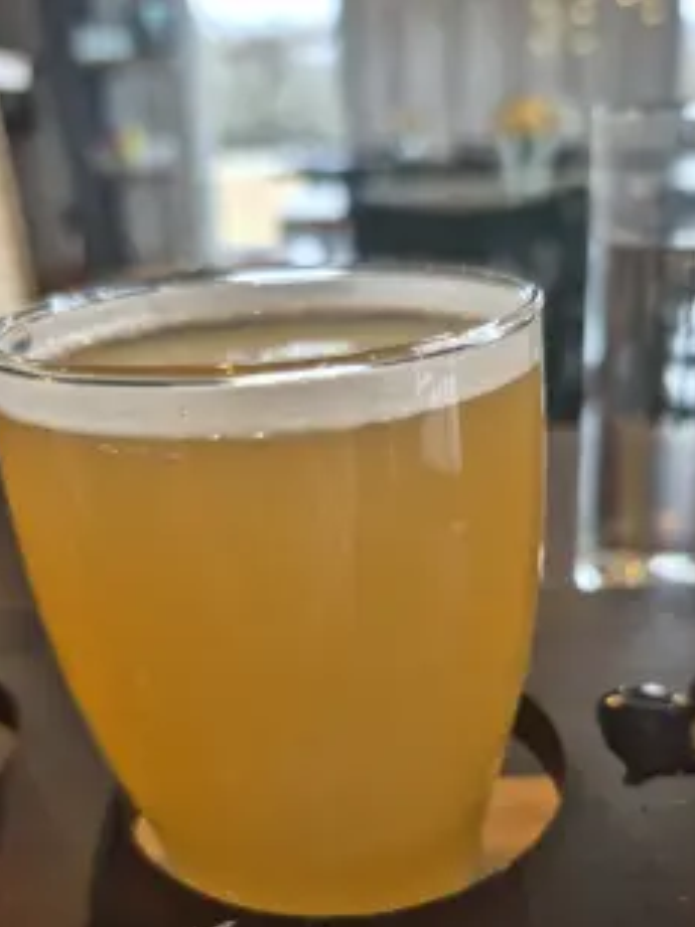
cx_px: 366
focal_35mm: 30
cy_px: 601
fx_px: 804
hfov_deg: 46.7
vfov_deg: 58.9
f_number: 1.8
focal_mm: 5.4
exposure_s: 1/120
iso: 64
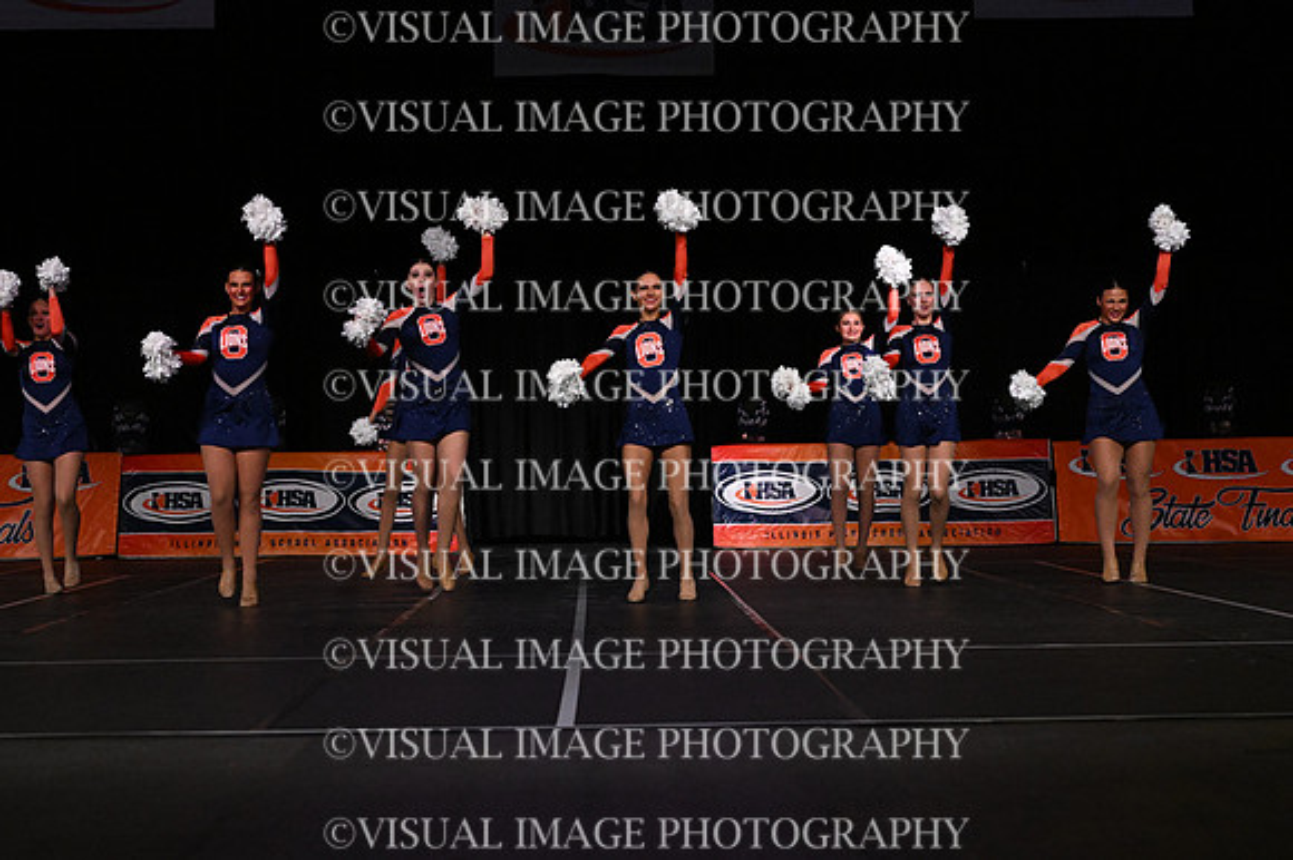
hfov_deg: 25.7
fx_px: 2836
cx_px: 646
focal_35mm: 79
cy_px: 430
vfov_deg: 17.3
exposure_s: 1/1000
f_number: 4
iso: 6400
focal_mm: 53
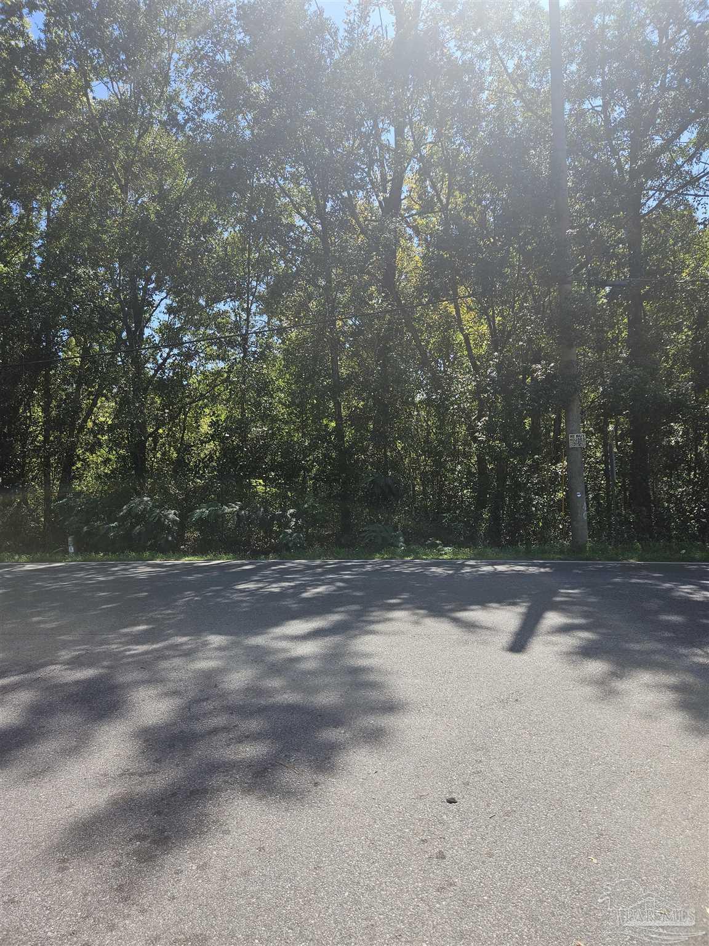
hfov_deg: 58.9
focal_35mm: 23
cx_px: 354
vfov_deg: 73.9
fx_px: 628
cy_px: 473
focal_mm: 5.4
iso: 25
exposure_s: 1/1047
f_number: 1.8
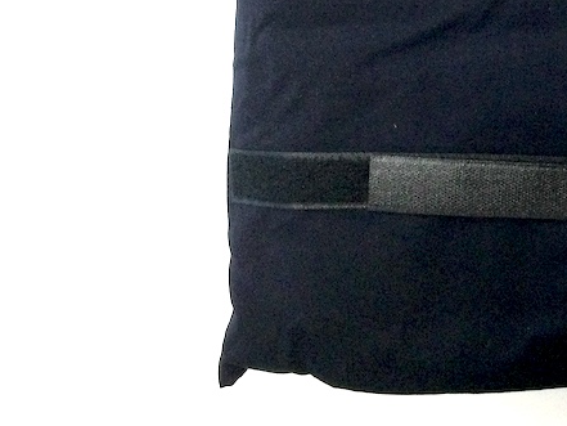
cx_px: 490
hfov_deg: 26.3
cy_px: -5
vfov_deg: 19.8
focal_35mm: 72
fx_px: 1180
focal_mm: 3.3
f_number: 2.4
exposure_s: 1/33
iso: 40
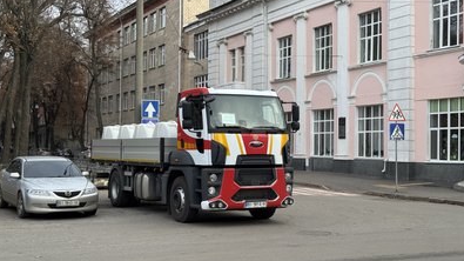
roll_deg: -0.2
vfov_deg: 22.6
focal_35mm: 53
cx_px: 231
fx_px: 652
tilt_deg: +2.4
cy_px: 128
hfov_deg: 39.2
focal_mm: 6.76
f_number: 1.78
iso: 64
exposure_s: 1/1263
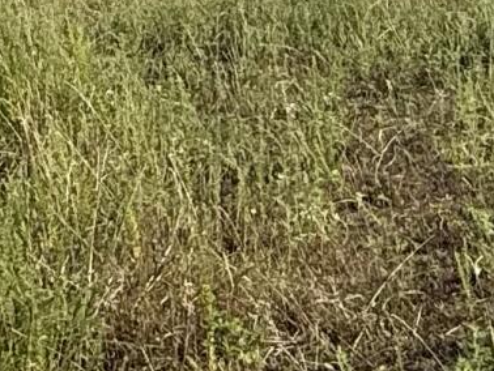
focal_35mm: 111
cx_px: 73
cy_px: -166
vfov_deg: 12.7
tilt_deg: -2.4
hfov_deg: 17.5
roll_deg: -0.1
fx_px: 1585
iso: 50
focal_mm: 2.22
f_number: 2.2
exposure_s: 1/3289
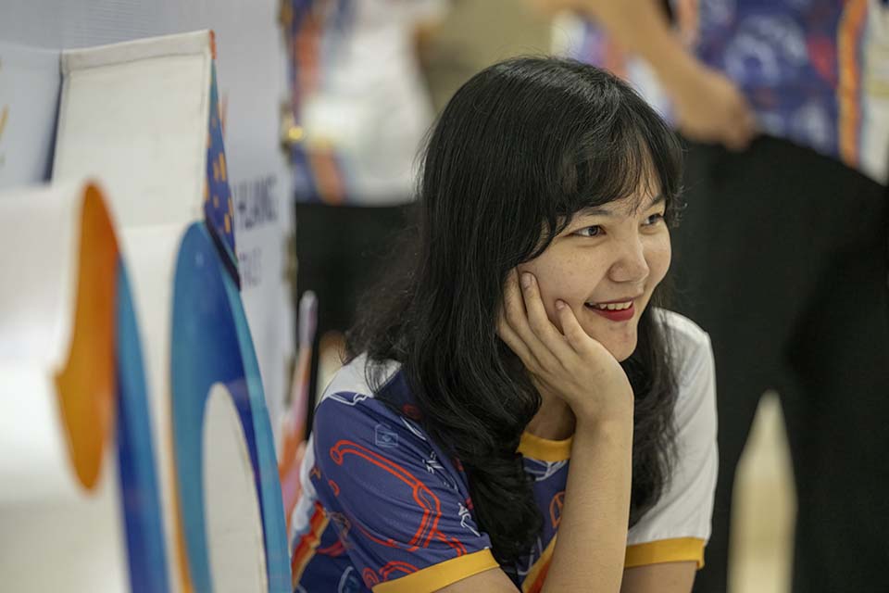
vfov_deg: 9.1
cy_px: 296
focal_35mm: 150
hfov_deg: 13.7
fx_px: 3704
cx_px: 444
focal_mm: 150
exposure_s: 1/200
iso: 3200
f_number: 3.2
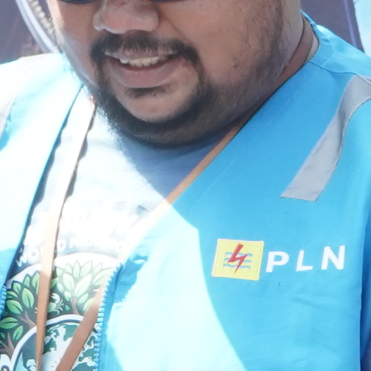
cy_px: 84
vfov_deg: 4.9
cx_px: 19
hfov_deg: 4.9
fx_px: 4305
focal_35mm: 355
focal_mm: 42
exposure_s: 1/160
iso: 1000
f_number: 14
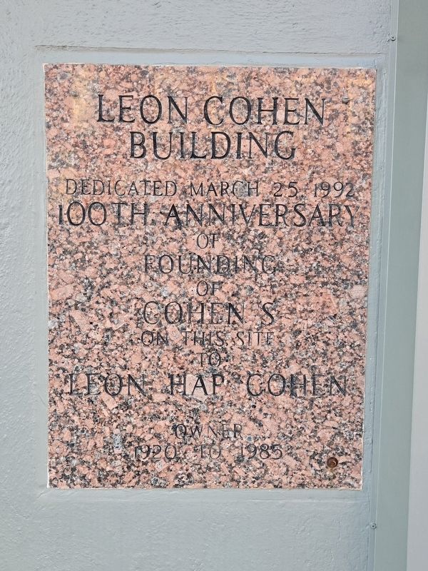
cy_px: 286
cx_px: 214
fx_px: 379
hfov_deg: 58.9
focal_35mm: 23
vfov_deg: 73.9
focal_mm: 5.4
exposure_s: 1/182
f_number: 1.8
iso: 200
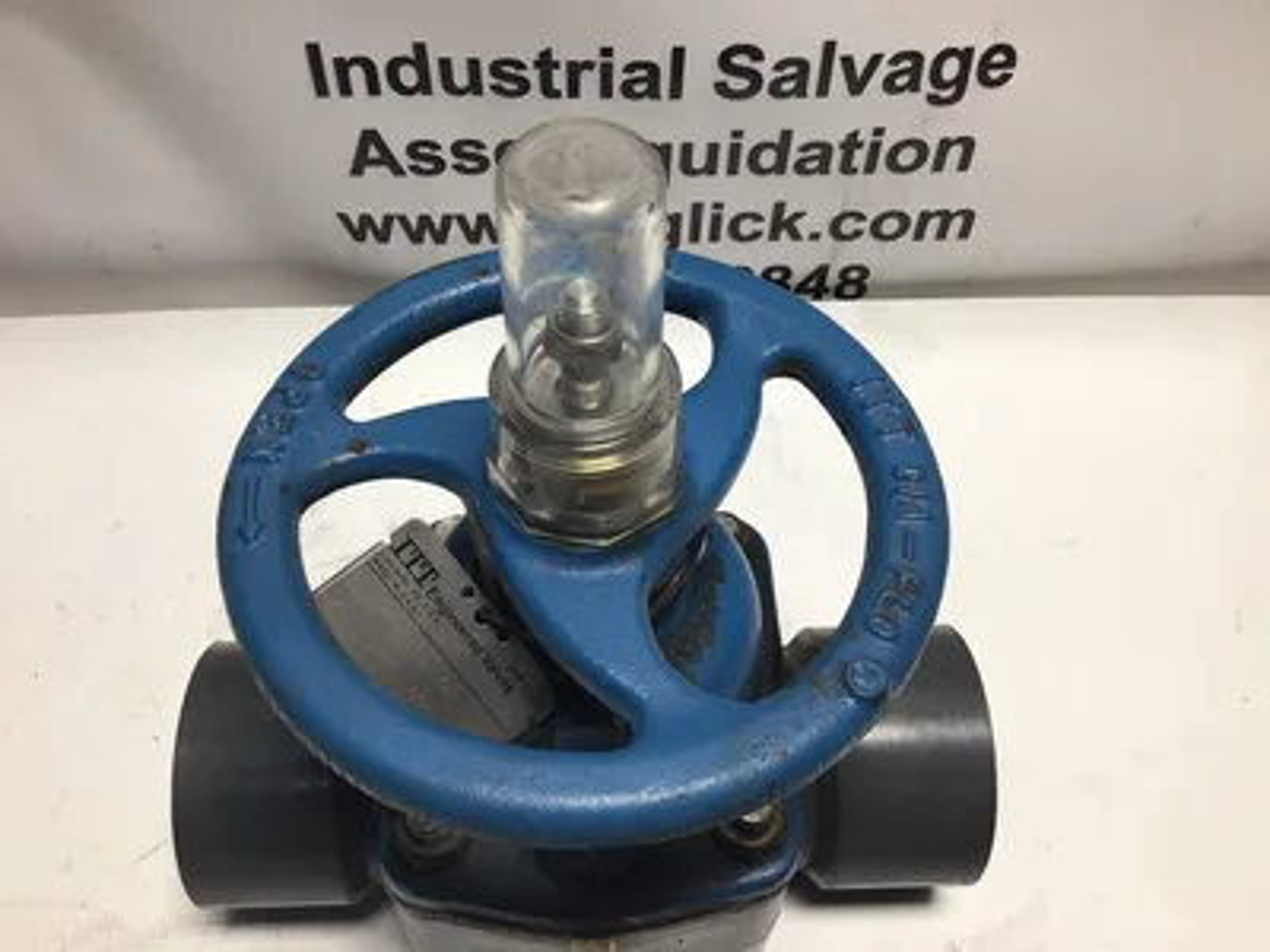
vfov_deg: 45.4
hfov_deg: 58.4
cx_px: 635
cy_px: 476
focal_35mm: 31
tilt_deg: -53.2
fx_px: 1137
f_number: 2.4
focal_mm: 3.3
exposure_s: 1/120
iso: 25
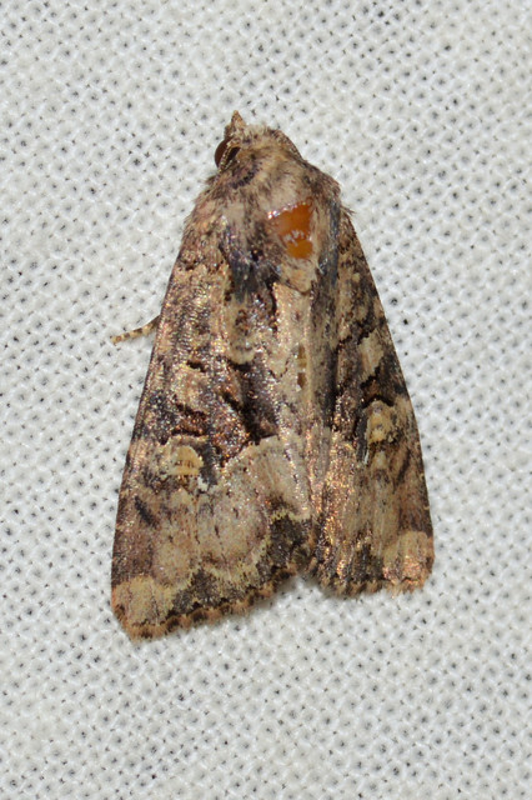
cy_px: 400
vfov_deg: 13.7
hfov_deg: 9.1
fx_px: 3328
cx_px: 266
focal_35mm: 150
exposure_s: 1/200
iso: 100
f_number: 18
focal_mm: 100
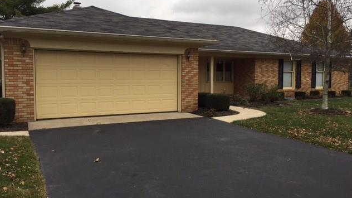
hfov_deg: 61.0
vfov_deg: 36.6
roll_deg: -0.9
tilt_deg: -2.5
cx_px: 177
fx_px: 299
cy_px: 99
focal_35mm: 32
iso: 32
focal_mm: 4.15
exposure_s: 1/599
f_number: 2.2
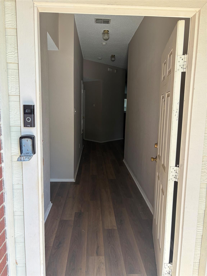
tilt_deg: -6.8
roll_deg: -0.3
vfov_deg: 67.3
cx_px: 104
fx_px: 207
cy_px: 138
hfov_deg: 53.1
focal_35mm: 26
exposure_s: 1/146
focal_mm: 5.96
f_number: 1.6
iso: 50
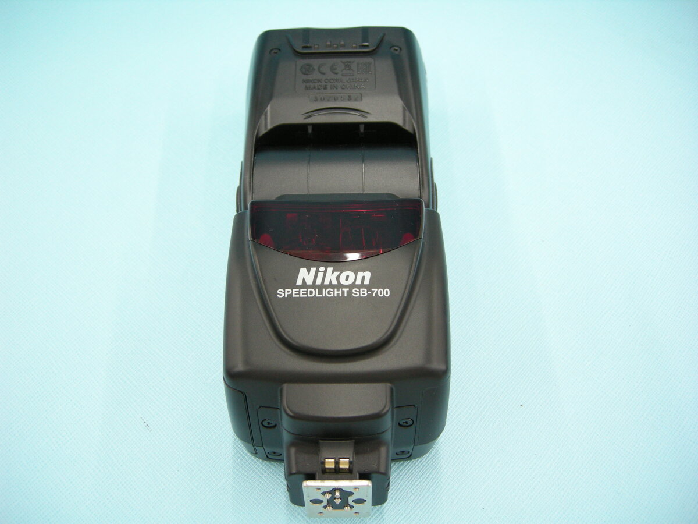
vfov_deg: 39.7
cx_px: 349
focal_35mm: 36
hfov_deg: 51.4
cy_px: 262
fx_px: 726
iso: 121
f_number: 2.7
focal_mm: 7.5
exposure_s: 1/50.4
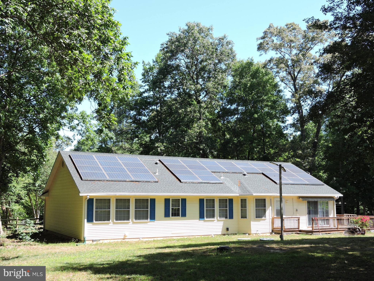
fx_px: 432
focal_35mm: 40
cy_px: 140
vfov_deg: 36.0
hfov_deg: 46.8
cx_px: 187
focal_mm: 7.2
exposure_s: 1/250
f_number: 3.8
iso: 100
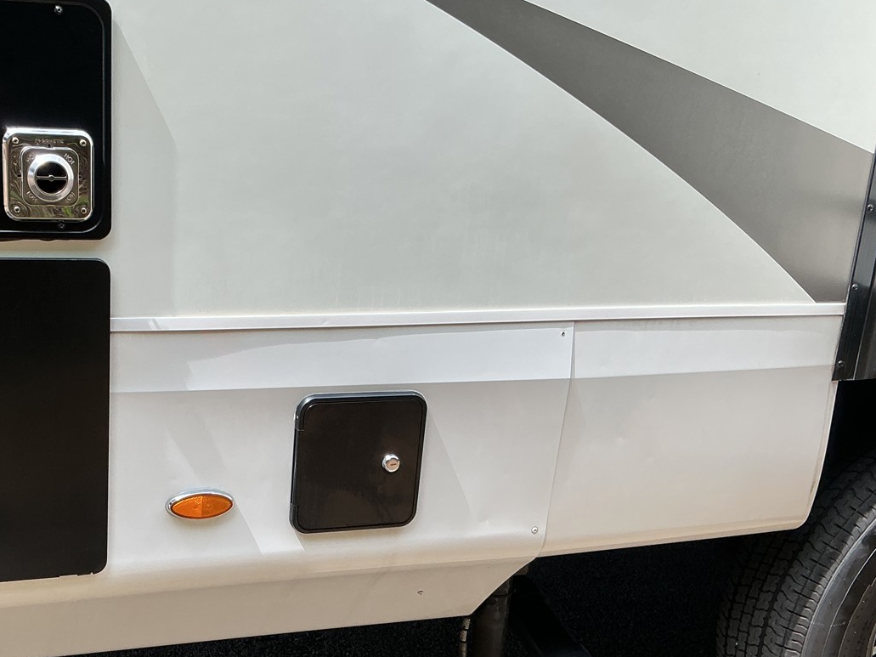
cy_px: 431
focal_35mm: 45
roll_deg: +0.0
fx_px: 1139
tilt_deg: -17.1
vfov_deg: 31.9
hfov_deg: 41.2
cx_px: 246
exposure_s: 1/422
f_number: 1.8
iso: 25
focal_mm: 3
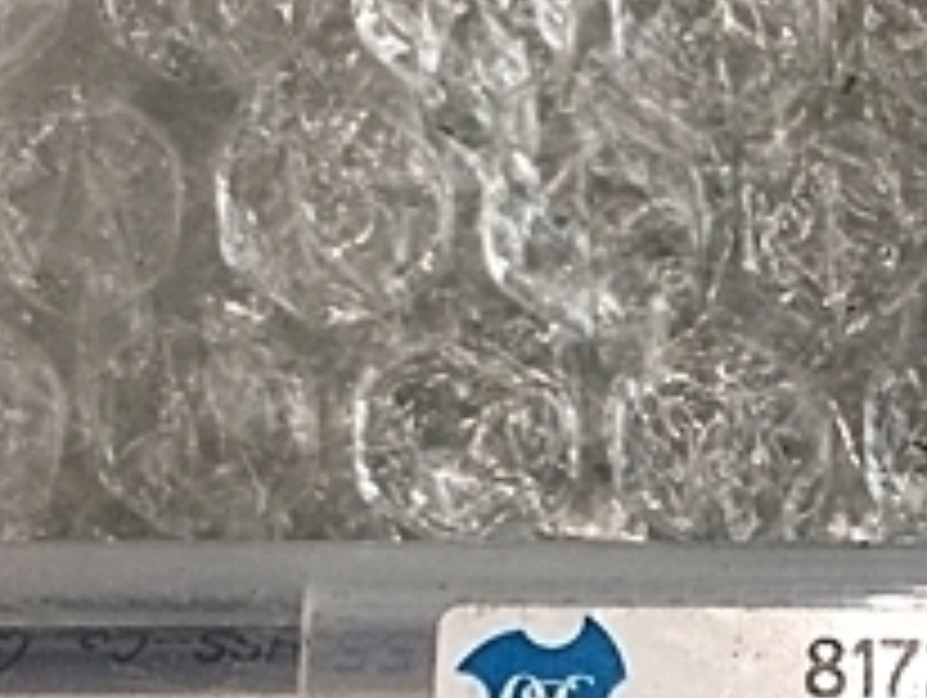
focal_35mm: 90
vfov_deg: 16.1
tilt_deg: -82.6
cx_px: 1004
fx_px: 2413
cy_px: 730
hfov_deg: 20.8
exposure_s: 1/33
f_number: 2.2
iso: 80
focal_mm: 4.15
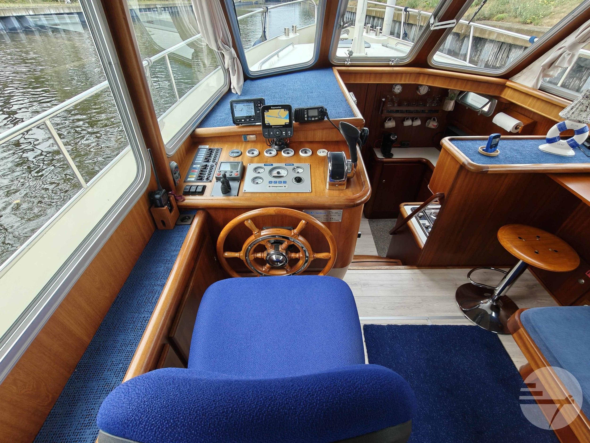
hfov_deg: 98.2
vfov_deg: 81.7
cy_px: 222
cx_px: 295
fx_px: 256
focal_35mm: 15
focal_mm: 2.3
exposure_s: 1/100
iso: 200
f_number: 2
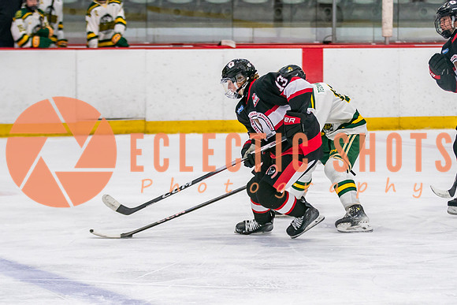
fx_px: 2623
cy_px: 184
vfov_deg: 6.7
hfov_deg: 10.0
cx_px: 264
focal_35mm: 207
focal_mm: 110
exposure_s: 1/640
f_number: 2.8
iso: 800
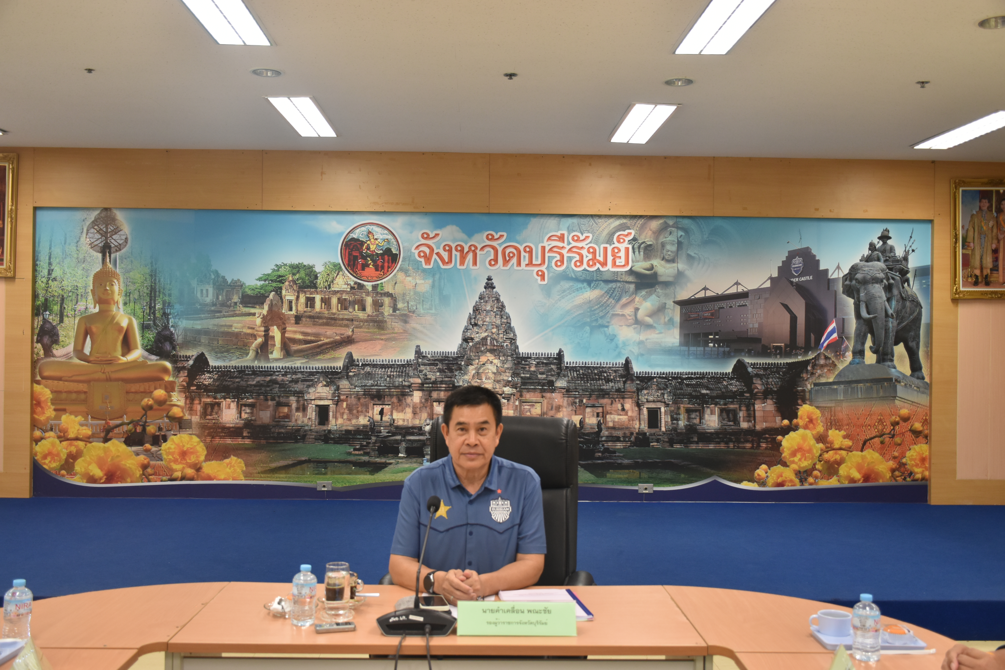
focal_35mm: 34
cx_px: 502
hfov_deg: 55.1
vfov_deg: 38.4
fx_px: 963
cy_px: 335
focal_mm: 23
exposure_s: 1/60
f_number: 4
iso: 640
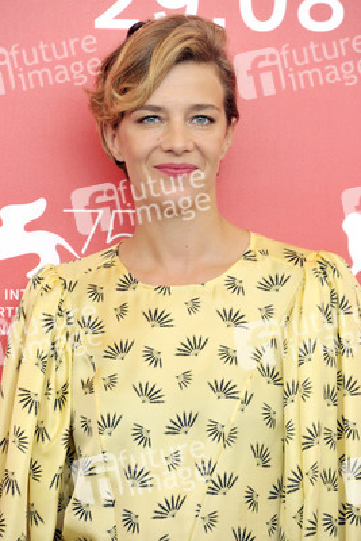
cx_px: 180
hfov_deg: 4.6
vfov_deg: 6.9
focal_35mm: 300
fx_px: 4508
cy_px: 270
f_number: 8
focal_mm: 300
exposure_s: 1/320
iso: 1000
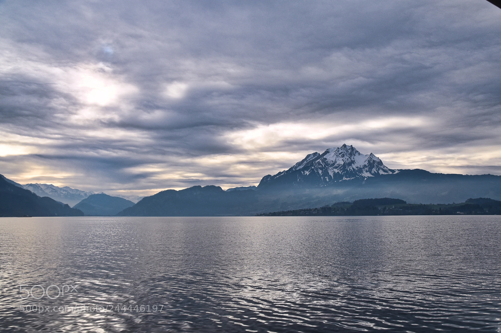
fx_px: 459
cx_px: 250
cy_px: 166
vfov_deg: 40.0
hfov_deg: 57.2
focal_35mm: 33
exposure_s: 1/250
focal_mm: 22
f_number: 8
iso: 200
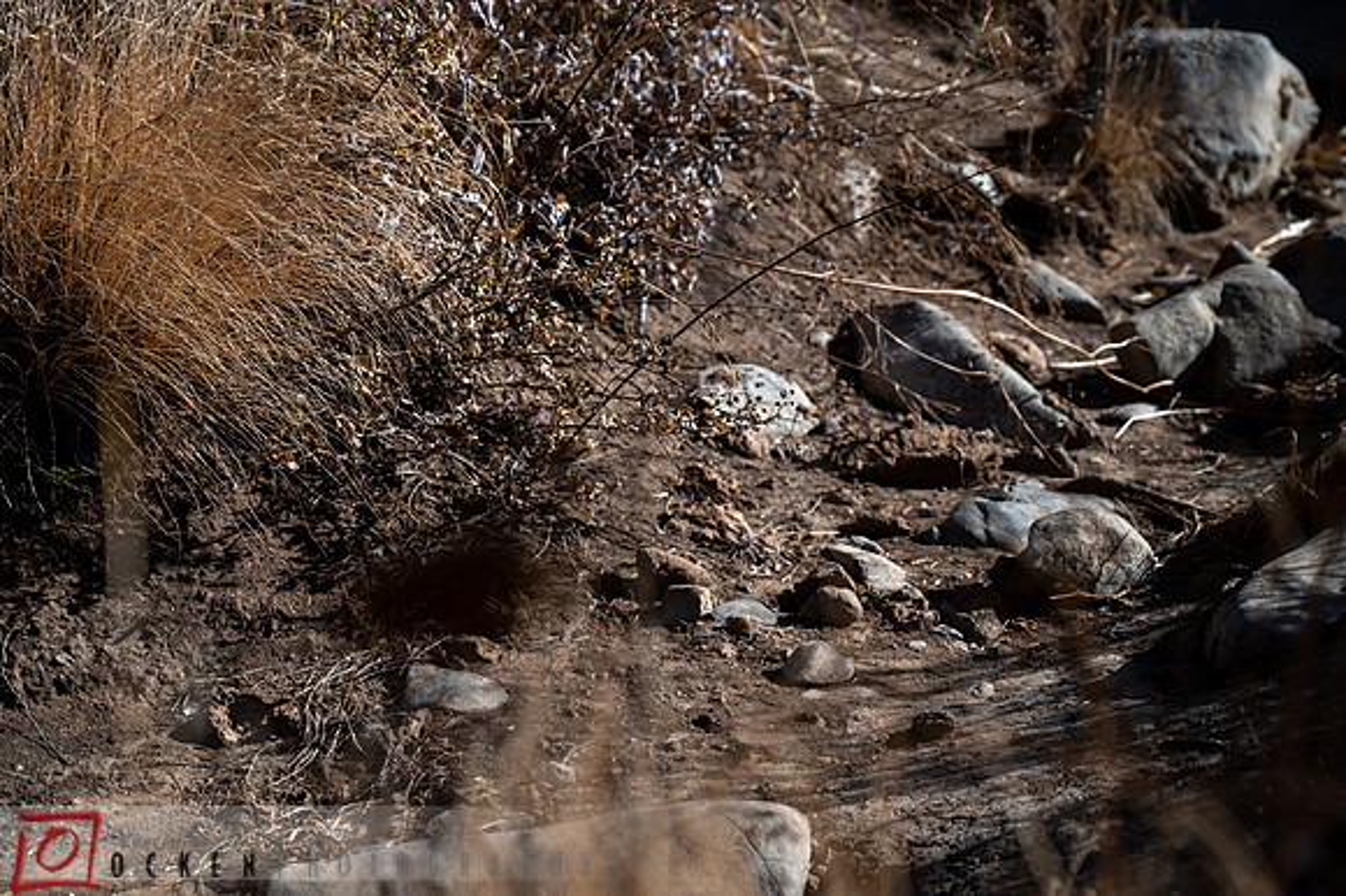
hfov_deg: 28.9
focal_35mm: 70
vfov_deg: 19.4
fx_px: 2616
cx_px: 673
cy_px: 448
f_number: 5.6
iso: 200
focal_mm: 70
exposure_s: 1/1600
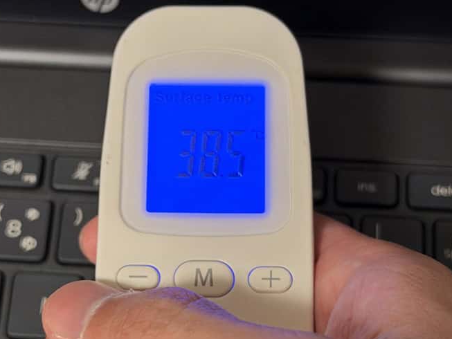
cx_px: 192
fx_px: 1280
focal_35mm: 98
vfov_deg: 15.1
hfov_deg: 20.0
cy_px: 206
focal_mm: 6.8
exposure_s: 1/40
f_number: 1.8
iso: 200
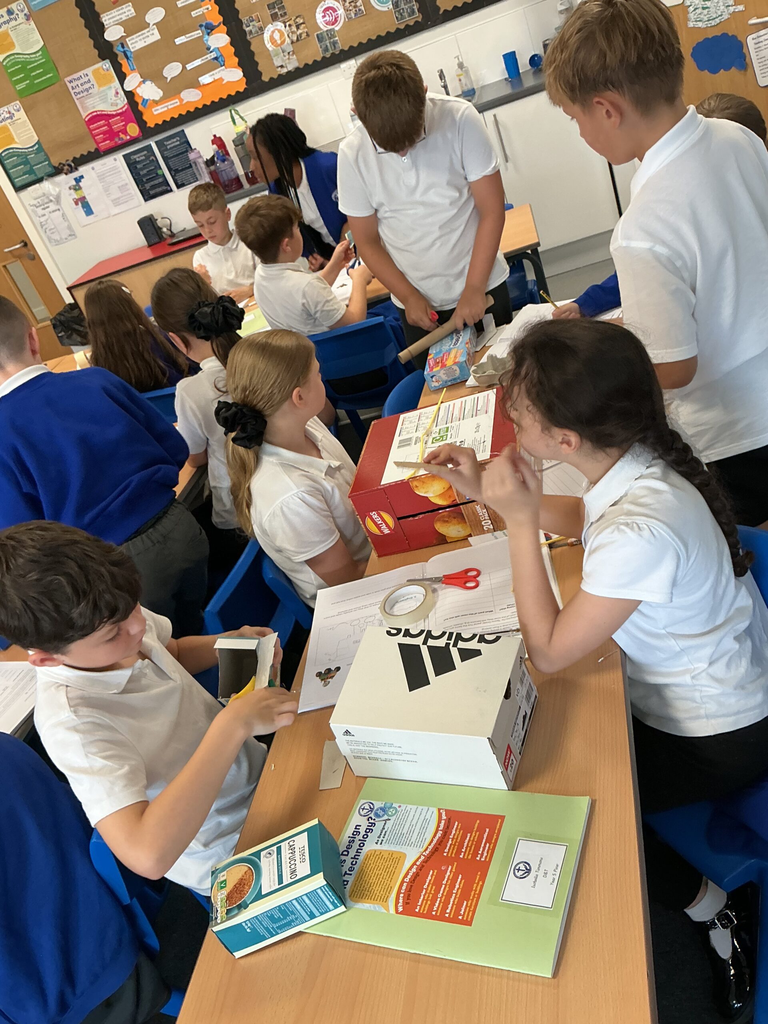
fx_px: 858
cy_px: 512
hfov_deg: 48.2
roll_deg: +21.8
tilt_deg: -28.4
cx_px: 384
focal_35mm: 29
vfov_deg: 61.7
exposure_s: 1/60
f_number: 1.8
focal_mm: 3
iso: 64
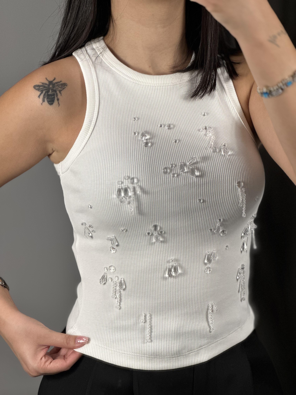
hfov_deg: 19.1
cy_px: 198
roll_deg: +1.3
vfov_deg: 25.3
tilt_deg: -30.2
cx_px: 148
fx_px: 878
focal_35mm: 77
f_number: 2.8
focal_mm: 9
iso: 80
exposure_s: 1/100
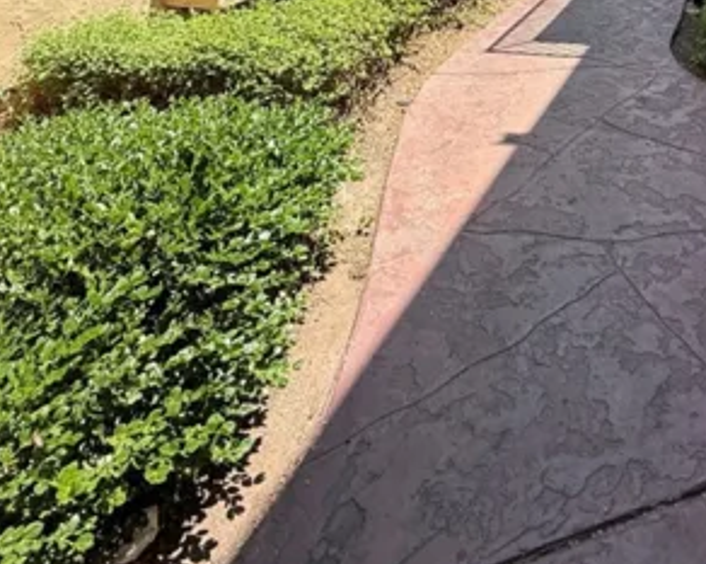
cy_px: -97
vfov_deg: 34.6
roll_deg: +1.4
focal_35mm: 35
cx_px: 540
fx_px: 731
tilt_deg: -4.5
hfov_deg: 49.3
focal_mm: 2.22
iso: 50
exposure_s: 1/820
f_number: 2.2
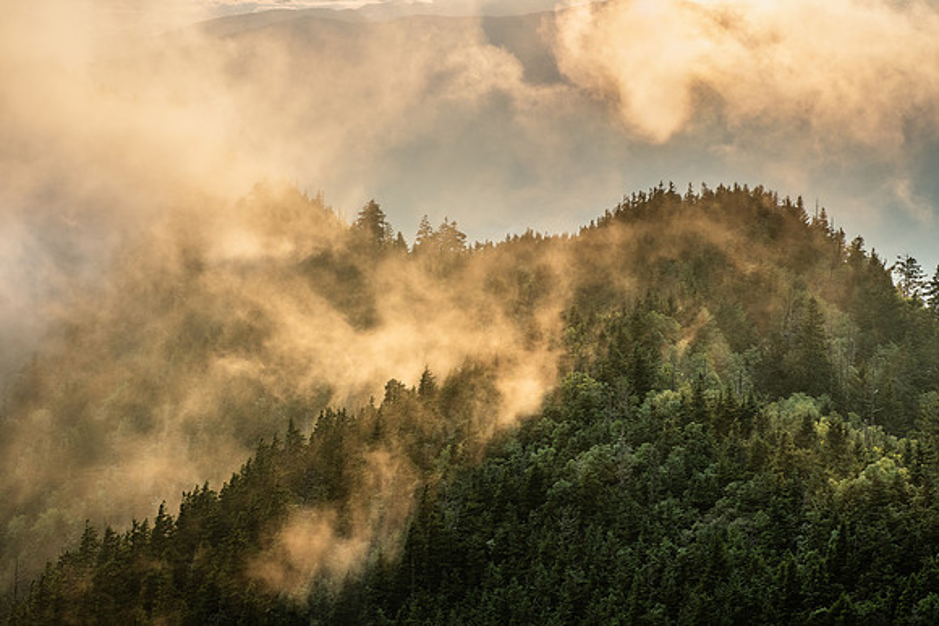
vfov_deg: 13.0
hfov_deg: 19.5
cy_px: 313
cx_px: 470
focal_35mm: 105
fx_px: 2739
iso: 400
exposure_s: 1/25
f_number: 9
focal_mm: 105
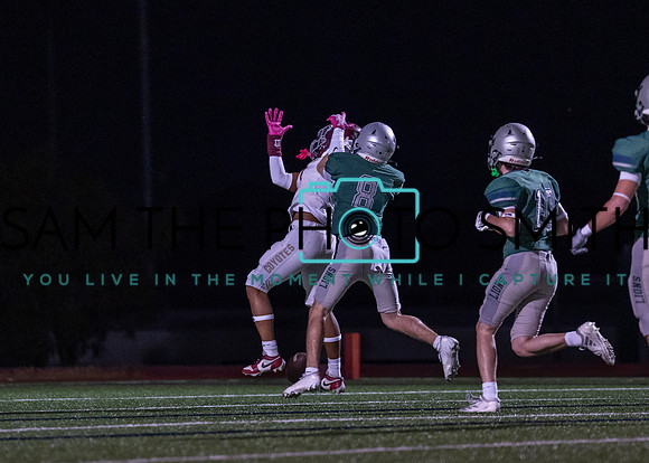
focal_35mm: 373
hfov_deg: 5.4
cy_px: 208
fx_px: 6878
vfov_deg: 3.9
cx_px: 340
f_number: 2.8
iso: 3200
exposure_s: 1/1000
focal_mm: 200
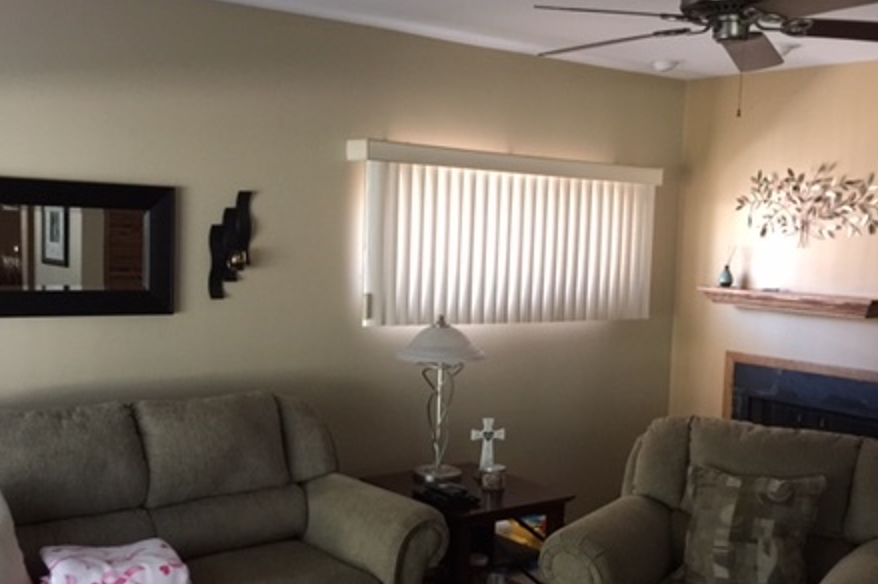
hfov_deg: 44.5
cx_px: 468
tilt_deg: -6.1
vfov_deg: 30.4
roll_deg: -3.4
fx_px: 1072
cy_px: 336
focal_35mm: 44
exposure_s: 1/15
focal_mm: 4.15
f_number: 2.2
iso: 125
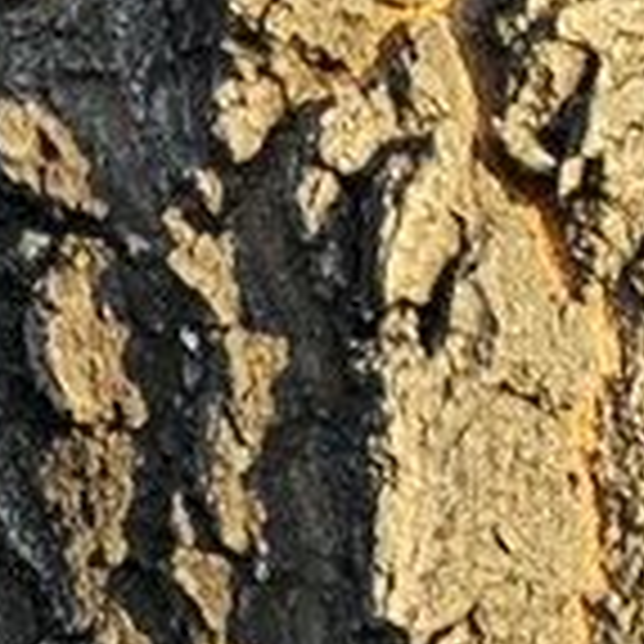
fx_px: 3747
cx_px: -752
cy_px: 603
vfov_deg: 9.8
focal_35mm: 178
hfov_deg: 9.1
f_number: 1.89
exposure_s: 1/319
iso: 50
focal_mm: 5.89
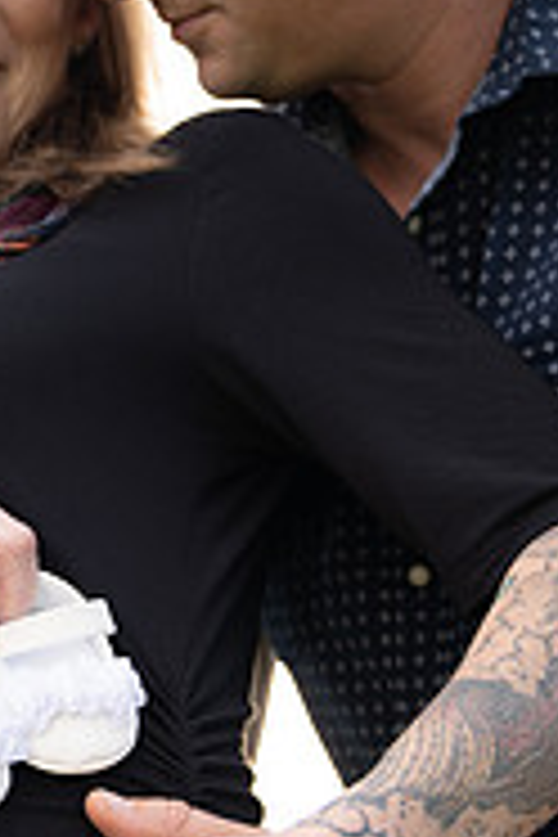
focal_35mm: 80
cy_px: 626
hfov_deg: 16.7
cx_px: 0
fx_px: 1860
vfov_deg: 25.1
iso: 125
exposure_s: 1/125
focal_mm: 33
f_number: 3.2
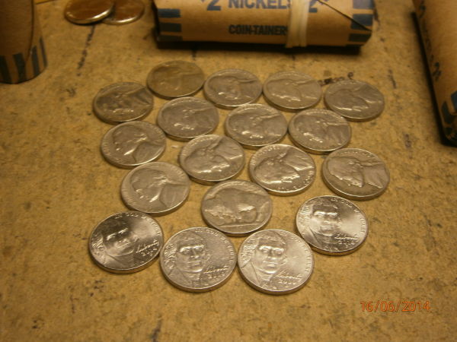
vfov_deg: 30.9
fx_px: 620
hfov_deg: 40.4
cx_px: 228
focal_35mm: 47
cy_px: 171
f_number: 3.4
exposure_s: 1/40
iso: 125
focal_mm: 8.3
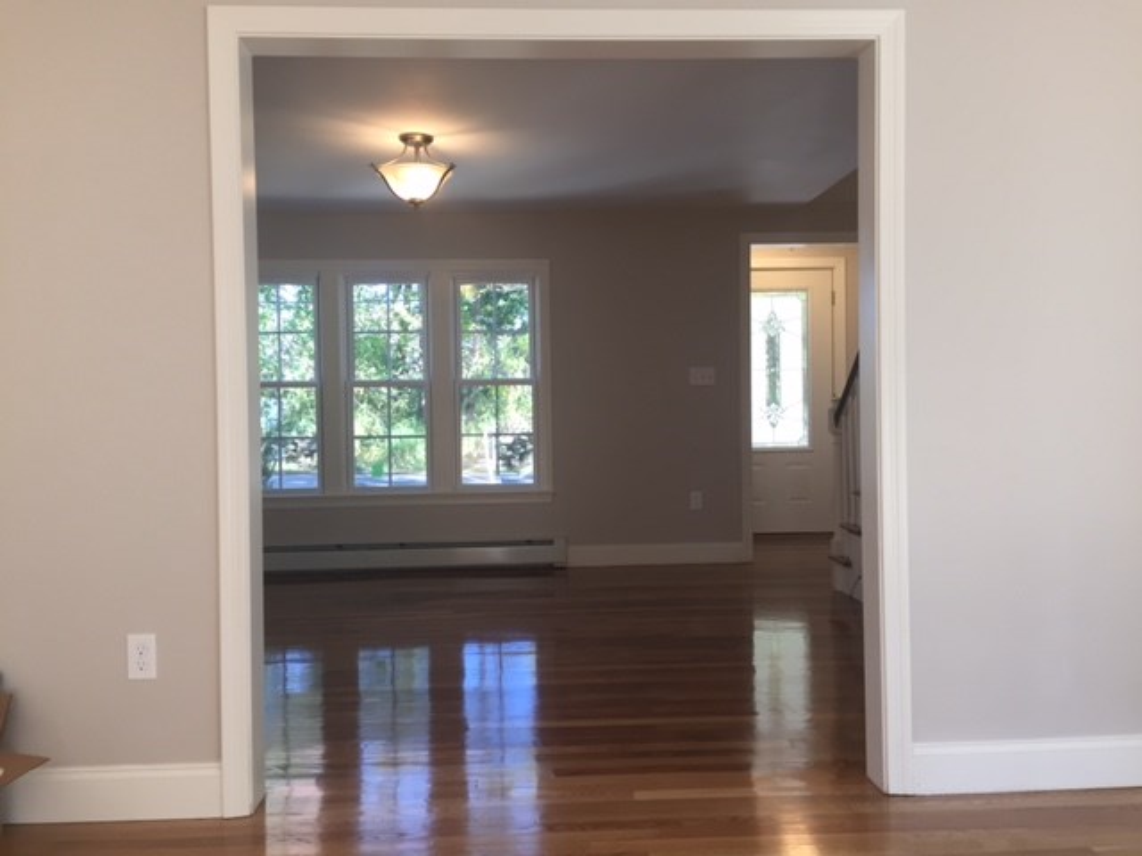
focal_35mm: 29
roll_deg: +0.7
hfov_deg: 61.7
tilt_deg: -0.1
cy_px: 428
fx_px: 957
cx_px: 571
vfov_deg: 48.2
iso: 32
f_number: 2.2
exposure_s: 1/40
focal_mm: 4.15
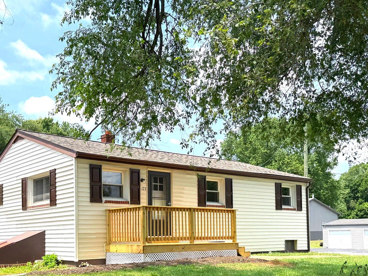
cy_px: 219
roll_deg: +0.9
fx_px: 436
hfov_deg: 45.7
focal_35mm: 41
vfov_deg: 34.1
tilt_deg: +2.7
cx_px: 161
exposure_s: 1/2703
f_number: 1.78
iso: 80
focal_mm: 6.76
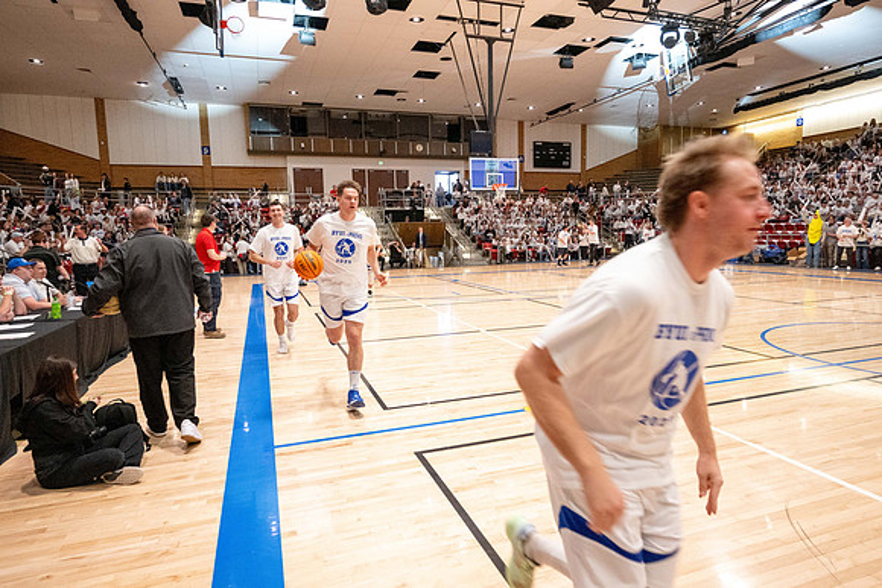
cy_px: 294
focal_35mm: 20
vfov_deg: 60.7
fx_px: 502
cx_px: 441
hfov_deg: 82.6
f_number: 4
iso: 10000
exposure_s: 1/320
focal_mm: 20.5
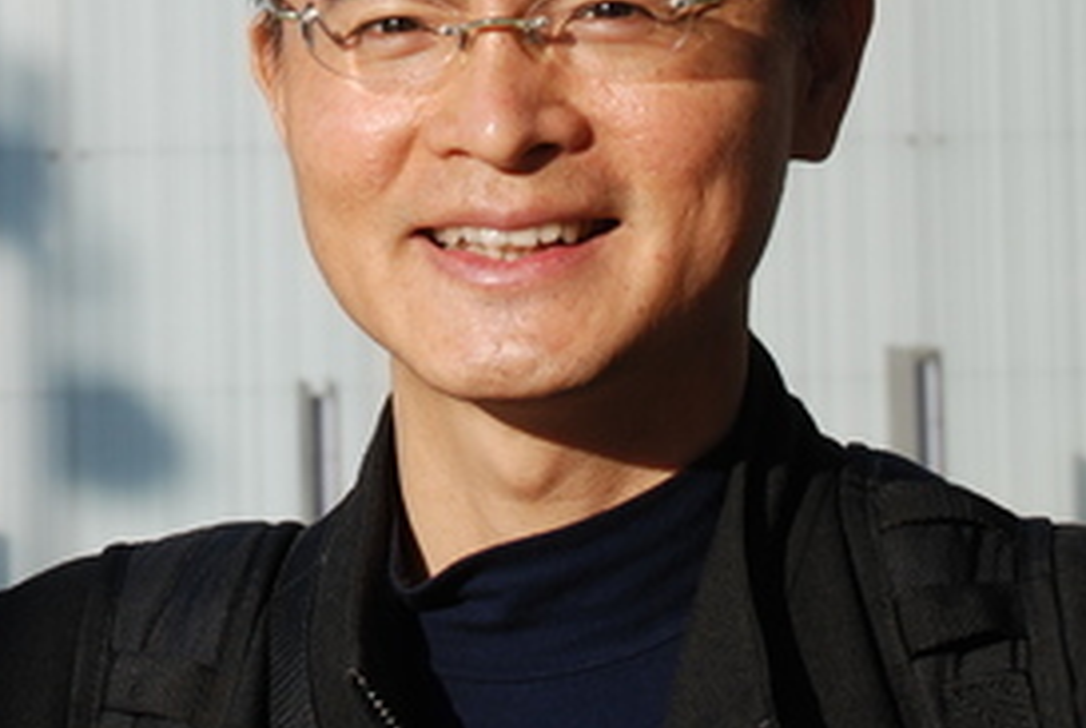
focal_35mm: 167
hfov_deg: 12.2
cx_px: 68
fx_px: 5046
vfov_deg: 8.2
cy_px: 2
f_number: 8
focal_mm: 38
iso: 100
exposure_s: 1/250
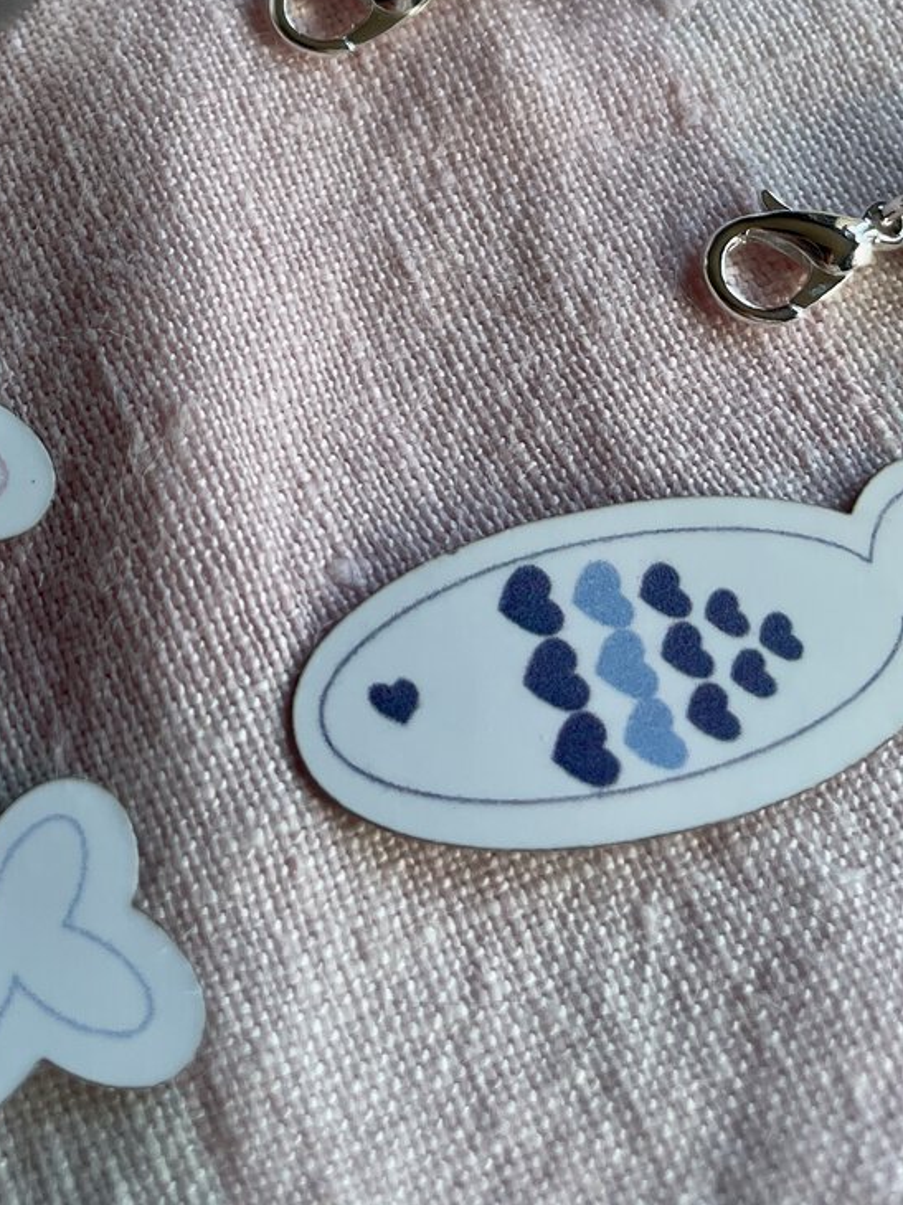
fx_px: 1984
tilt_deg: -59.8
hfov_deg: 24.2
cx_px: -59
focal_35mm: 57
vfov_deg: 31.2
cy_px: -8
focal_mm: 4.2
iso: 40
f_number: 1.6
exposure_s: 1/121
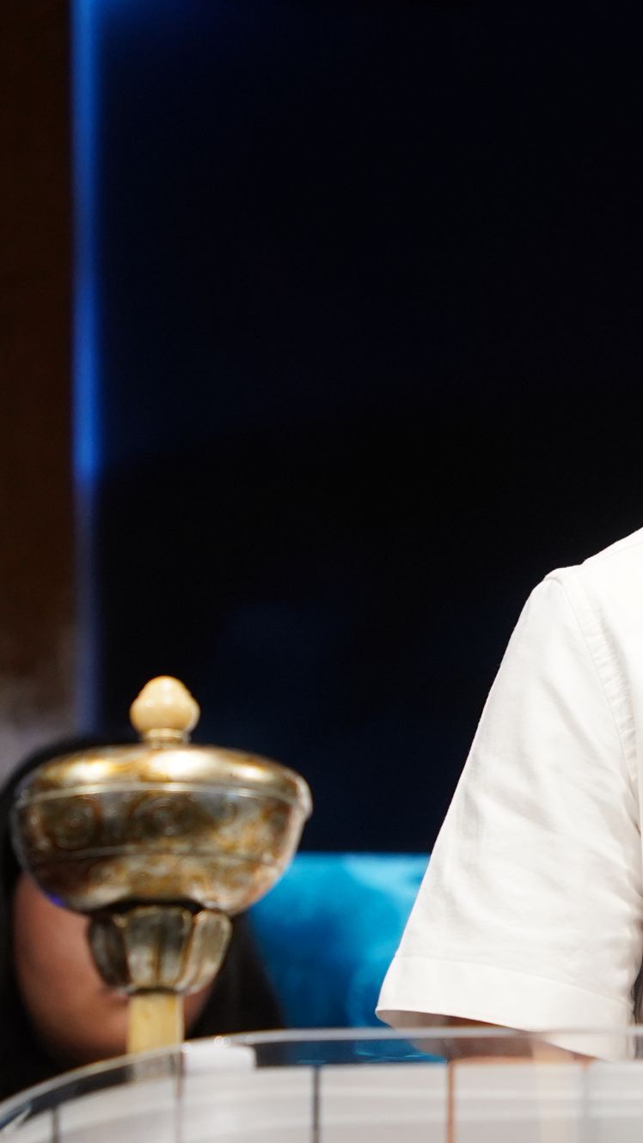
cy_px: 556
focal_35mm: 263
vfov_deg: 8.2
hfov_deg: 4.6
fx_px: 7977
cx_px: 880
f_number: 4.5
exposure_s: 1/320
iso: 1600
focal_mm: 87
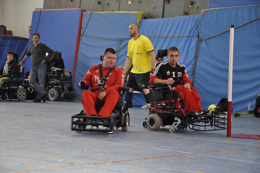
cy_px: 86
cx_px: 130
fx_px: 714
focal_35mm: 99
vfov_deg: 13.8
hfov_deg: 20.6
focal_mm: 66
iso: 560
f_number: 5.3
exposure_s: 1/60
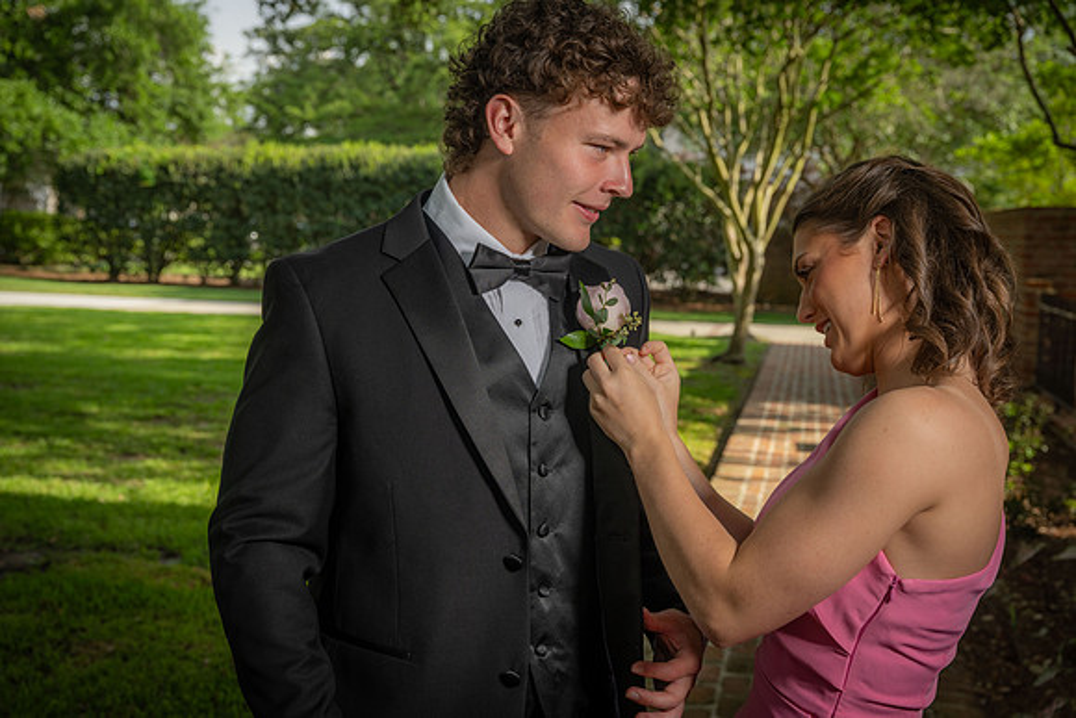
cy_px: 359
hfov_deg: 46.4
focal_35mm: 42
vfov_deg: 31.9
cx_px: 538
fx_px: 1256
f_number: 5.6
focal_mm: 42
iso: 100
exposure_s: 1/160
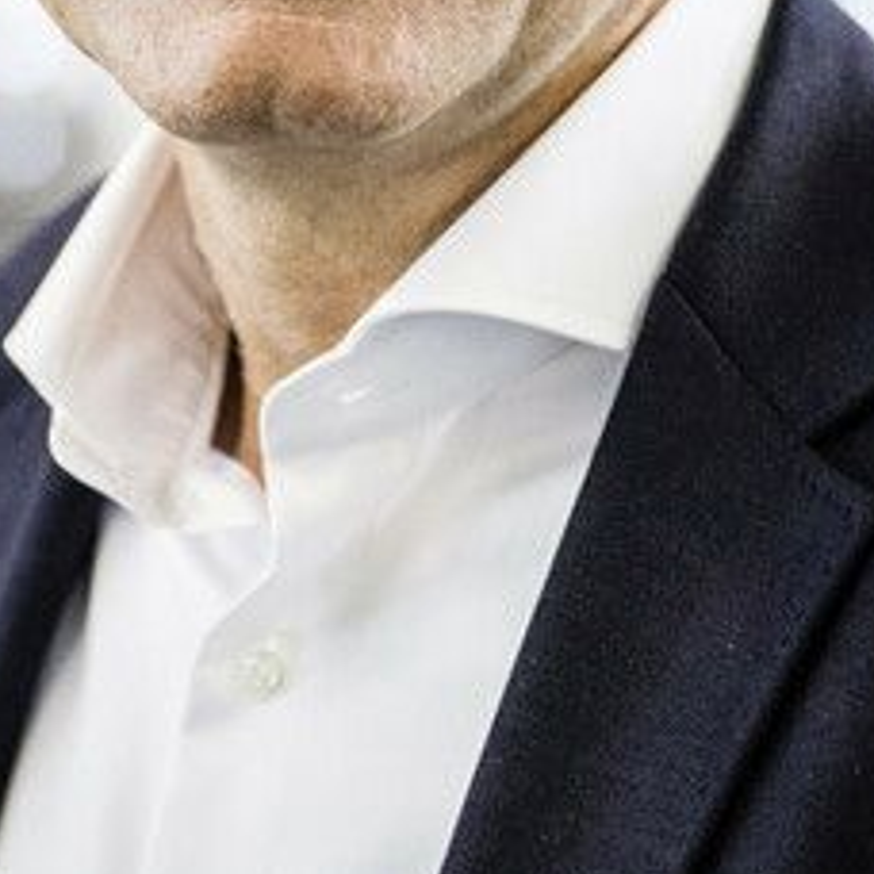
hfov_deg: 7.6
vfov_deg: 7.6
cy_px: -155
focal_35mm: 229
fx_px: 6541
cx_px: 441
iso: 3200
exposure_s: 1/400
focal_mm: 60
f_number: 3.2
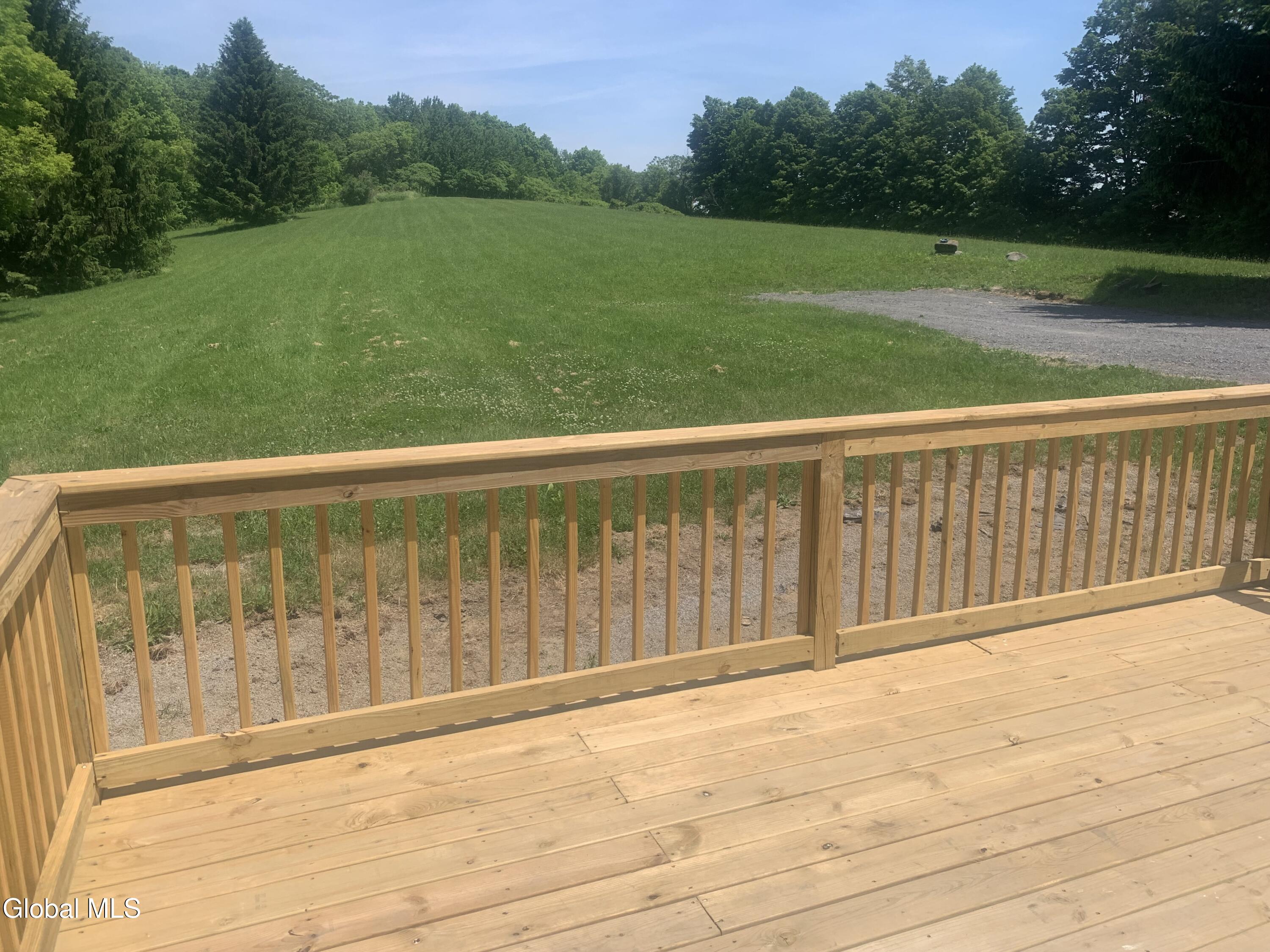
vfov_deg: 53.1
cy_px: 476
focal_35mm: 26
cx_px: 635
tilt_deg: -13.2
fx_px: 954
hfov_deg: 67.3
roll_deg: -0.5
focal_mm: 4.25
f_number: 1.8
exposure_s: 1/2681
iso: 25
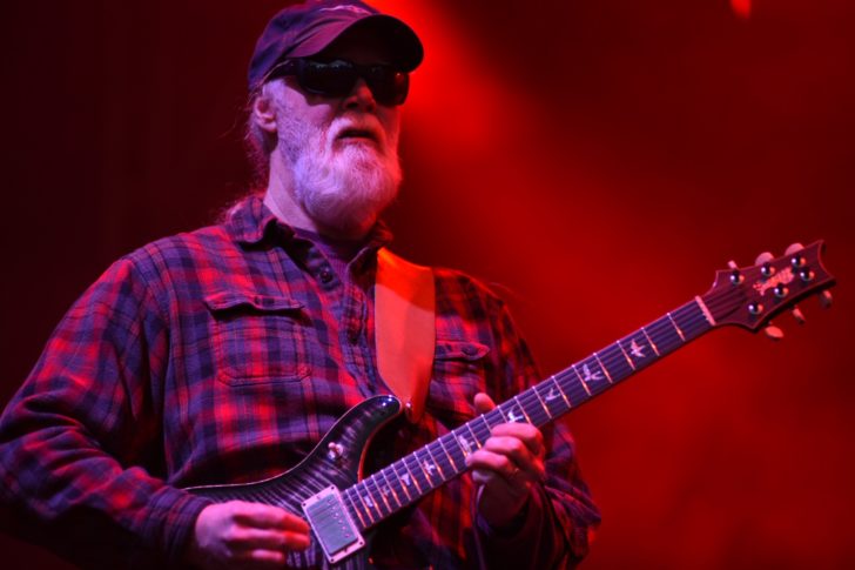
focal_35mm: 170
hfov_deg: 12.1
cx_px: 428
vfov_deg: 8.1
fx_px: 4036
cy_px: 285
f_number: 2.8
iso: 140
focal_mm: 170
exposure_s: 1/160
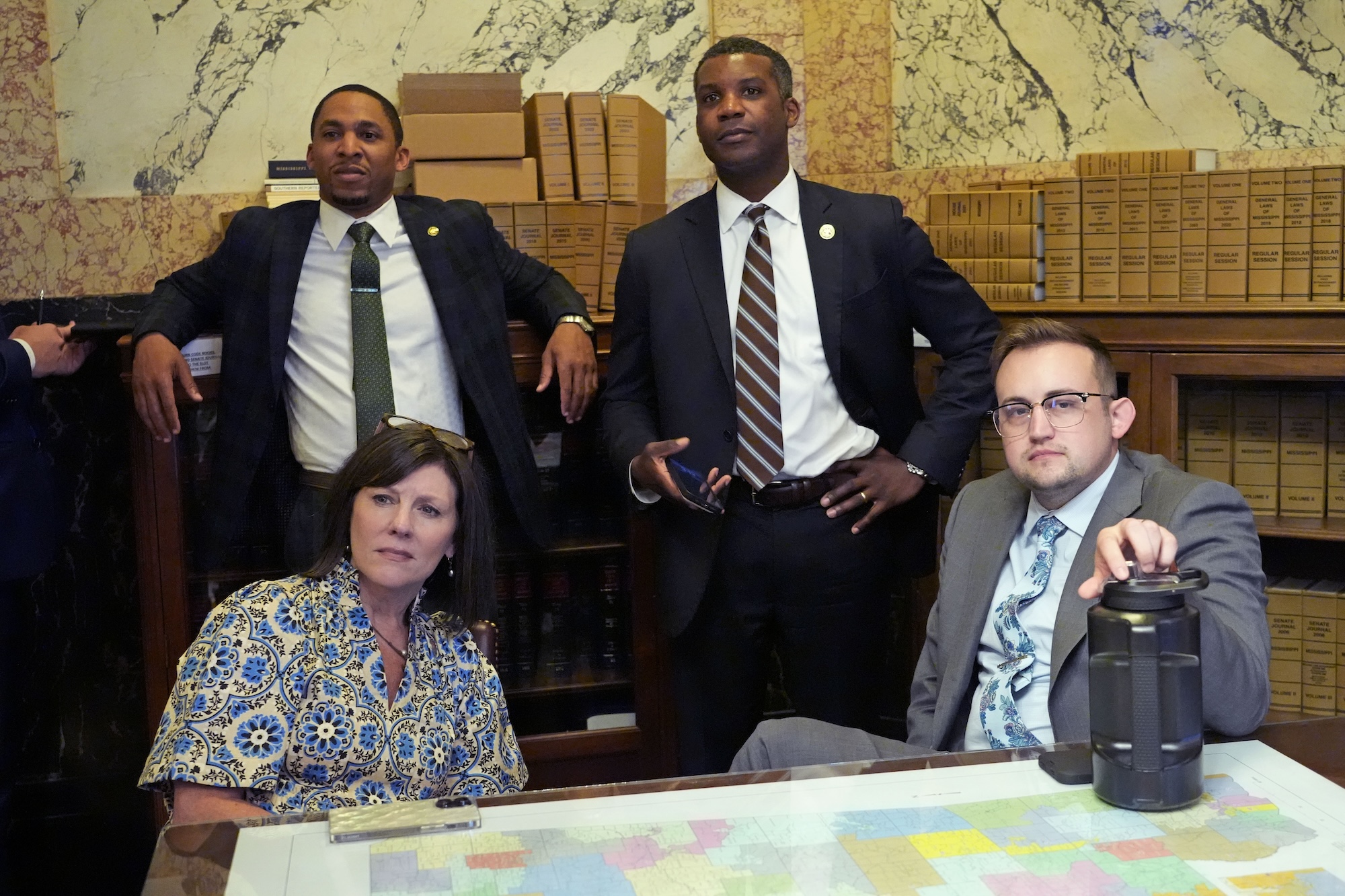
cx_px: 672
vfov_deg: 32.6
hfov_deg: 47.4
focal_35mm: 41
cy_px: 448
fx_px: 1532
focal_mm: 41
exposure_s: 1/160
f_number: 4.5
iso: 12800
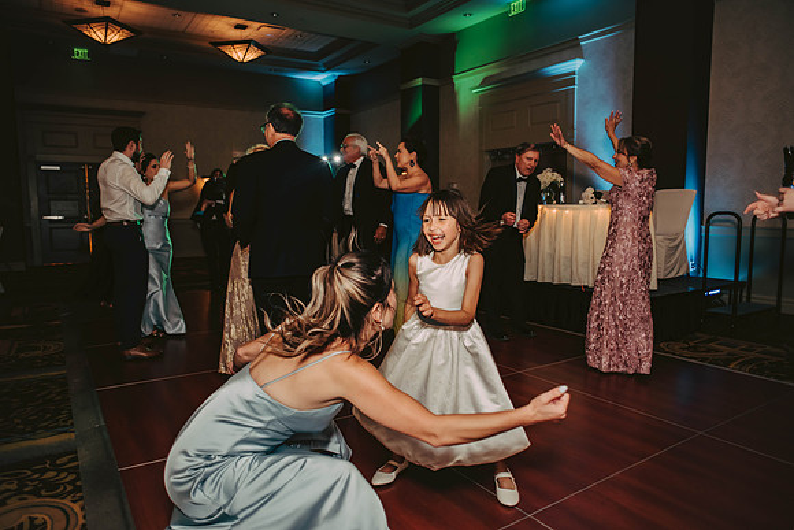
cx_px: 397
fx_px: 529
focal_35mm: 24
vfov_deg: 53.2
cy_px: 265
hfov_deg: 73.7
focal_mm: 24
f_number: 2.8
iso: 800
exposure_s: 1/100
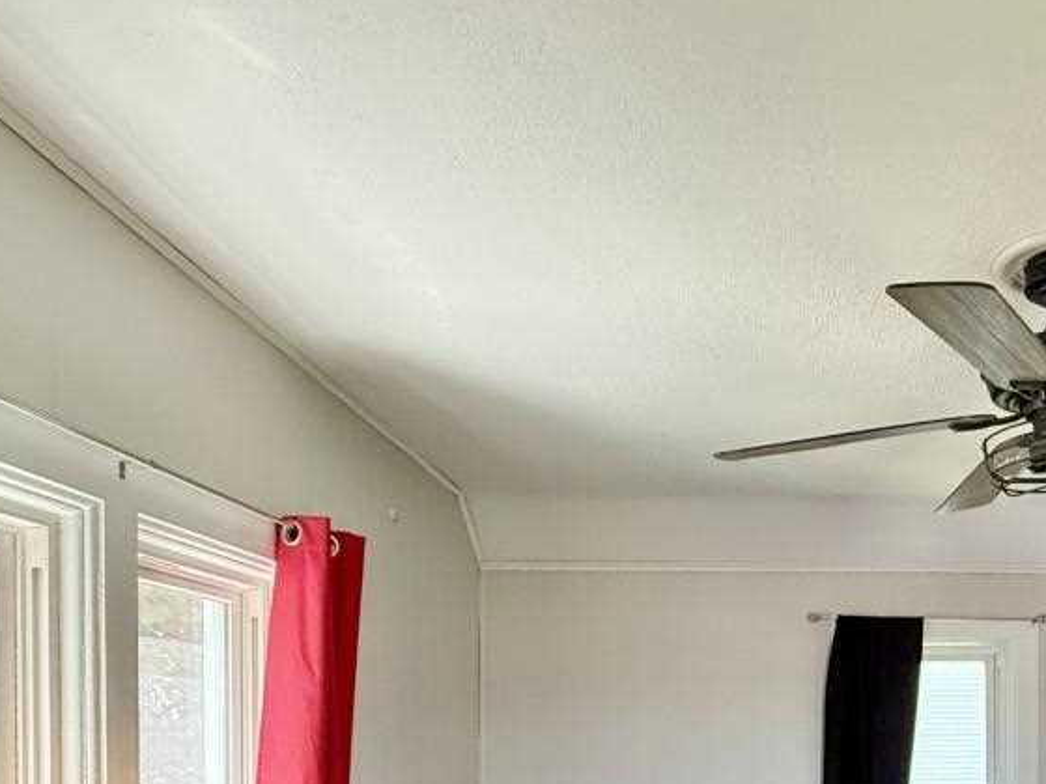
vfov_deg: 40.1
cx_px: 811
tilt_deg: +0.0
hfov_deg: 53.7
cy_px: 735
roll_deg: +0.1
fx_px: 967
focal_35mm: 32
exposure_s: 1/120
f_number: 2.2
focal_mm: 2.22
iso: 400
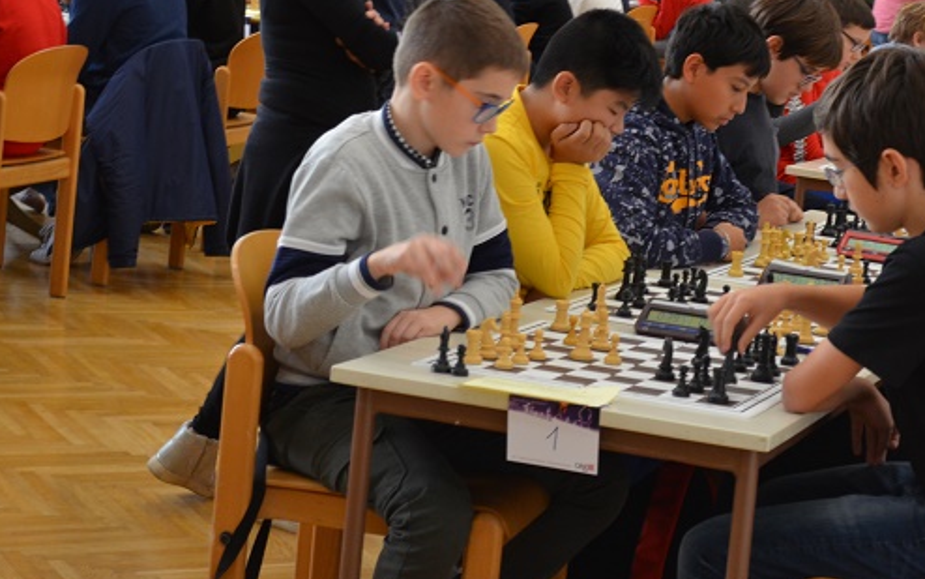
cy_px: 137
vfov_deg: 13.6
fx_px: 2421
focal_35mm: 96
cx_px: 653
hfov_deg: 21.5
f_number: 5.3
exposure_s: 1/50
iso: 800
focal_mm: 42
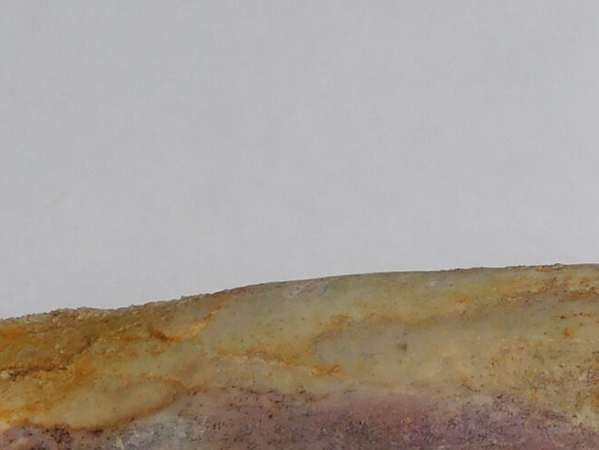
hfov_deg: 6.4
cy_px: 477
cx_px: 665
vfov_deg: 4.8
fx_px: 5331
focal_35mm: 308
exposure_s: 1/320
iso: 125
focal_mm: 14.2
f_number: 4.4
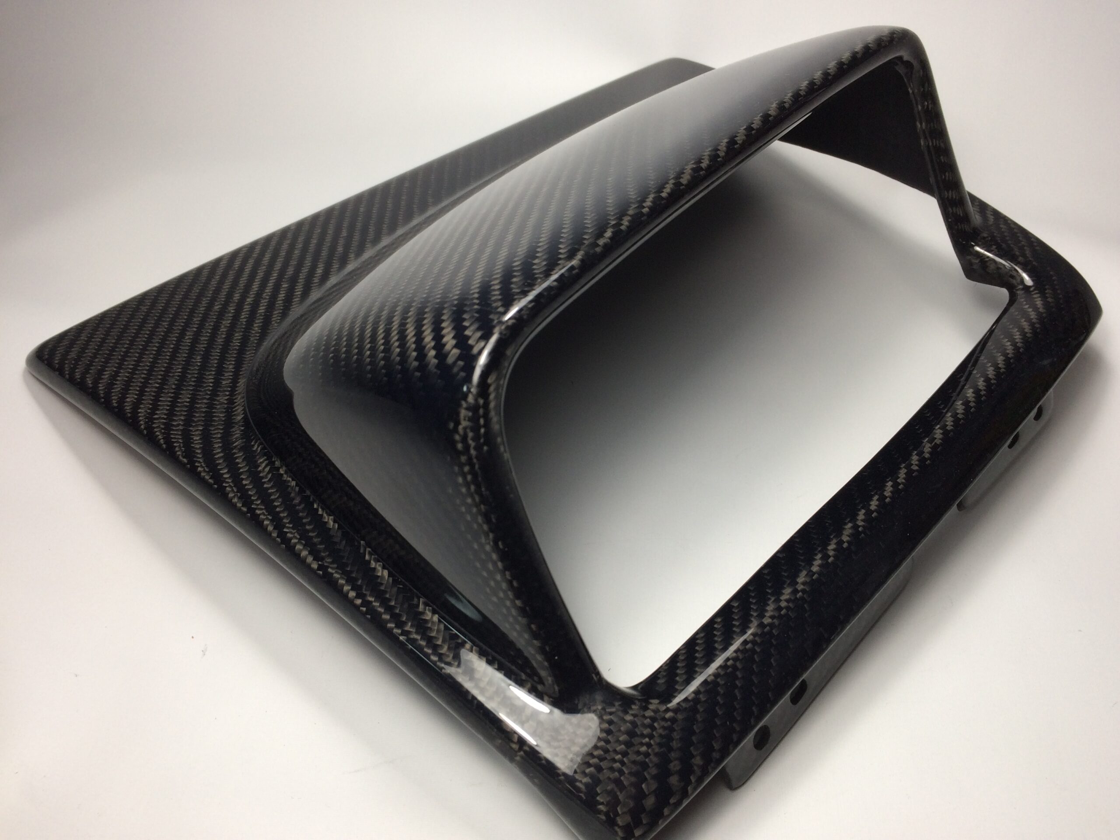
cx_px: 560
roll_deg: -4.7
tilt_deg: -41.9
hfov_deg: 61.7
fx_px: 938
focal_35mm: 29
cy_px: 420
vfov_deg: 48.2
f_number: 2.2
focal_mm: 4.15
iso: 50
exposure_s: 1/120
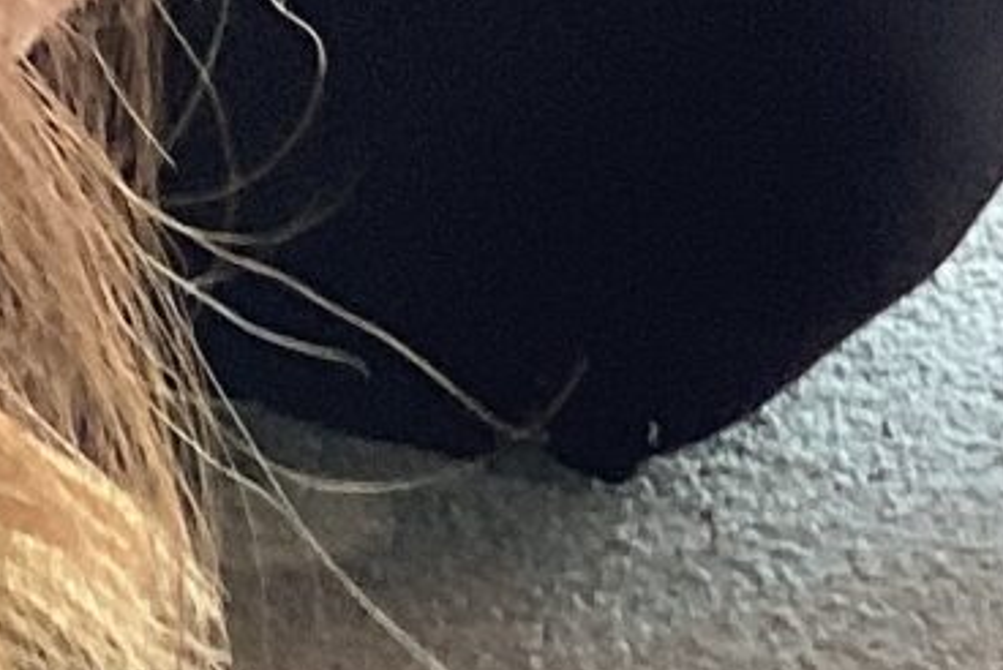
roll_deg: -2.8
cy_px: 1166
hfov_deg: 8.2
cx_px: 2633
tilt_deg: -38.8
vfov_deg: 6.0
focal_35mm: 224
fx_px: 6246
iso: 50
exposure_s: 1/60
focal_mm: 3.3
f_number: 2.4
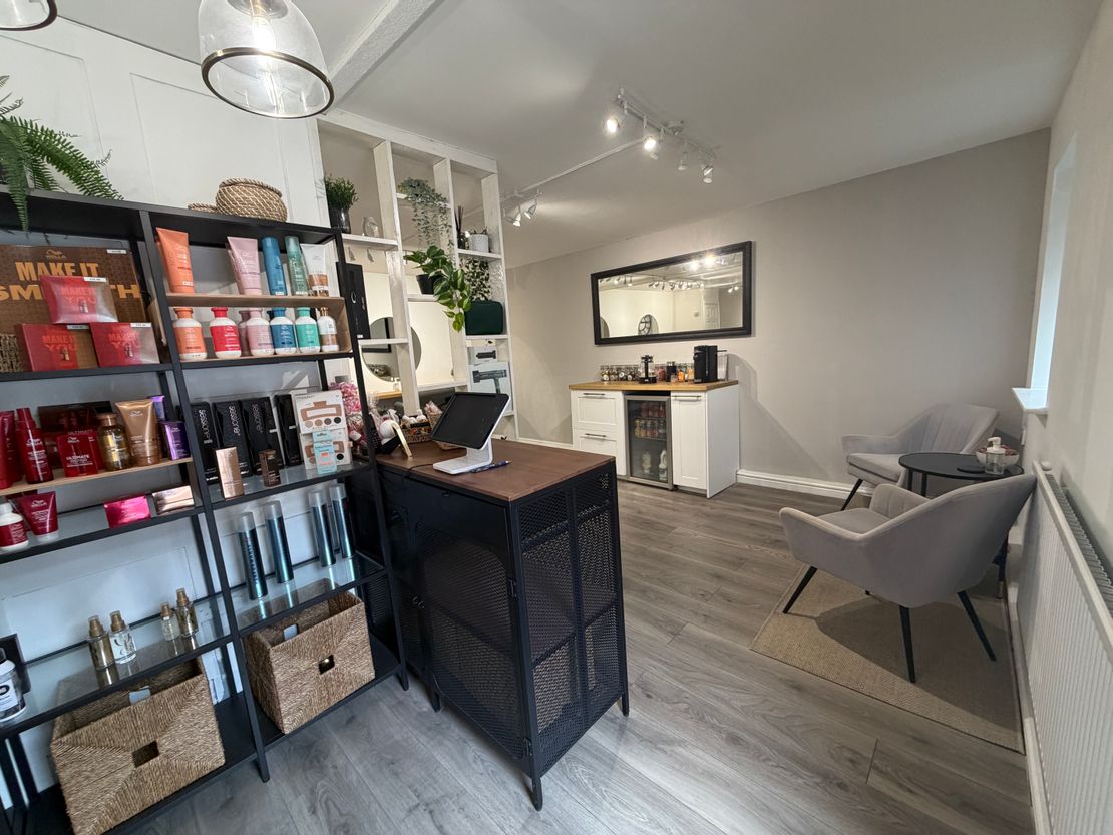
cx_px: 556
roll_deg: +3.9
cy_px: 418
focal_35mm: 14
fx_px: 450
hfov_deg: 102.1
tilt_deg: -9.0
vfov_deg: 85.7
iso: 250
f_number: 2.2
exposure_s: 1/100
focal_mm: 2.22
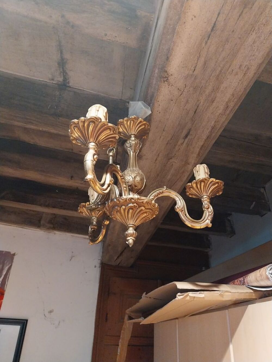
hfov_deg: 53.1
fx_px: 272
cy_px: 181
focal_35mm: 26
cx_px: 136
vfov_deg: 67.3
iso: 800
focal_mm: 4
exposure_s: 1/25
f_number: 1.8
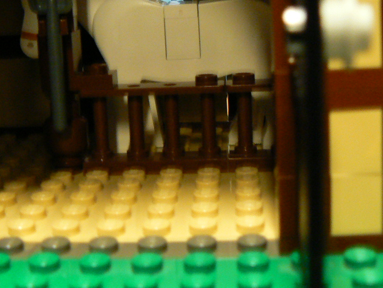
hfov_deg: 29.3
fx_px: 730
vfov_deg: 22.0
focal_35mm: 66
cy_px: 62
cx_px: 142
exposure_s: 1/8
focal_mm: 6
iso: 200
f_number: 2.8
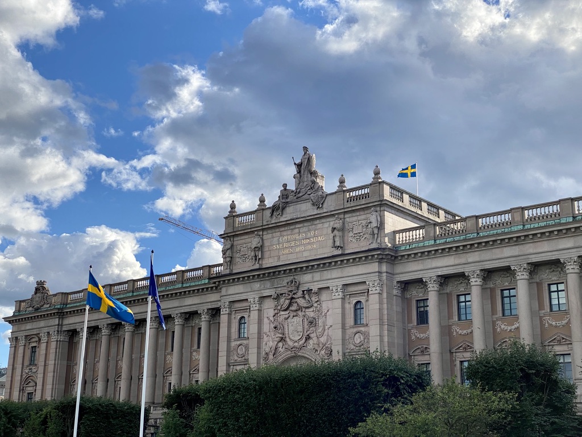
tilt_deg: +17.0
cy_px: 218
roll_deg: -0.7
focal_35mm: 52
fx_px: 874
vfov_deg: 28.0
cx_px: 291
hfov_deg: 36.8
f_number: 2
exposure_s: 1/1453
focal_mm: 6
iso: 20
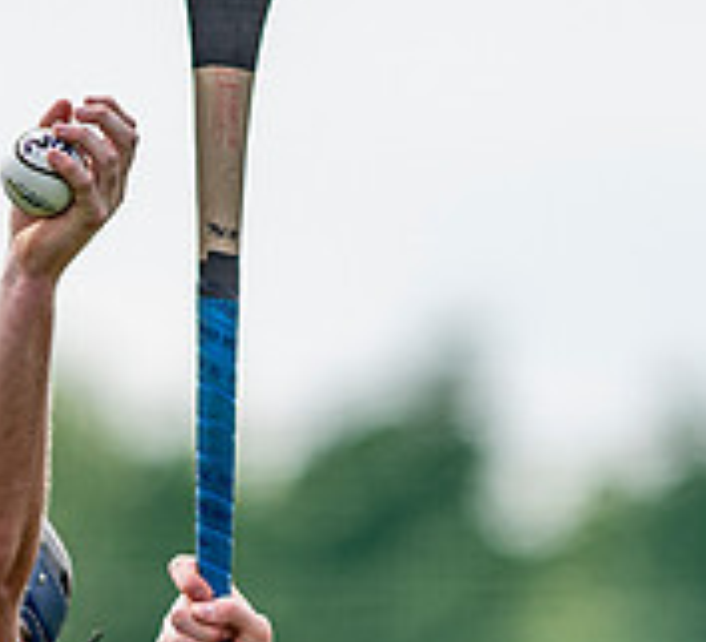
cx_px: -219
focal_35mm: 1748
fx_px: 38554
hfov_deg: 1.0
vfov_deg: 1.0
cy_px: 529
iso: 110
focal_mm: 300
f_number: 2.8
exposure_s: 1/1600
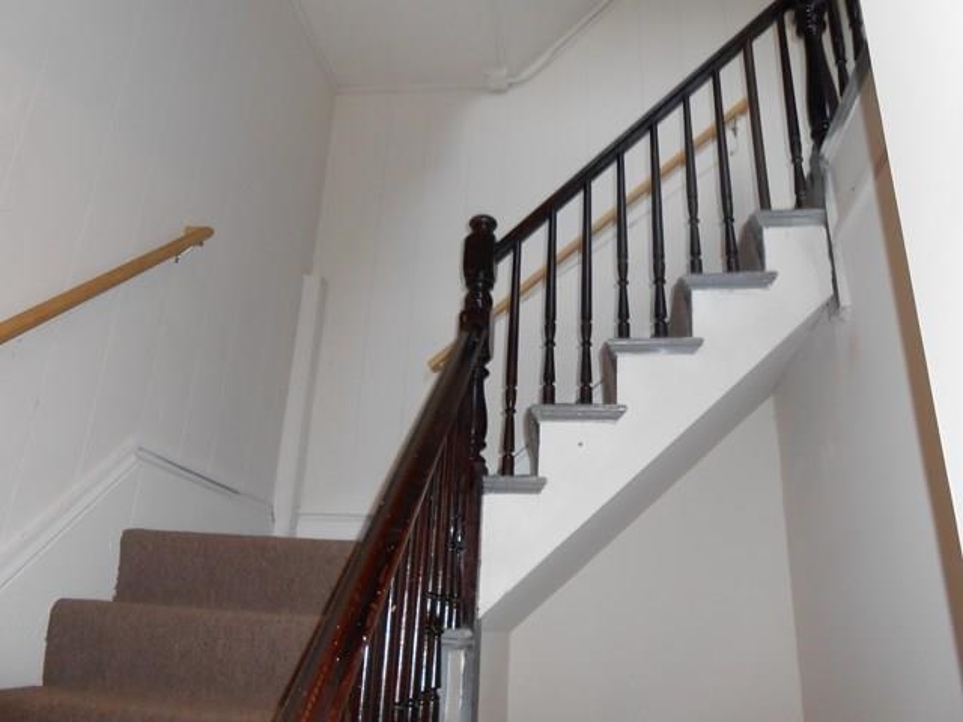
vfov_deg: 53.1
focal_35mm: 26
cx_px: 482
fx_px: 723
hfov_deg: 67.3
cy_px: 361
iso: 200
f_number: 3.5
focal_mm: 4.6
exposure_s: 1/25
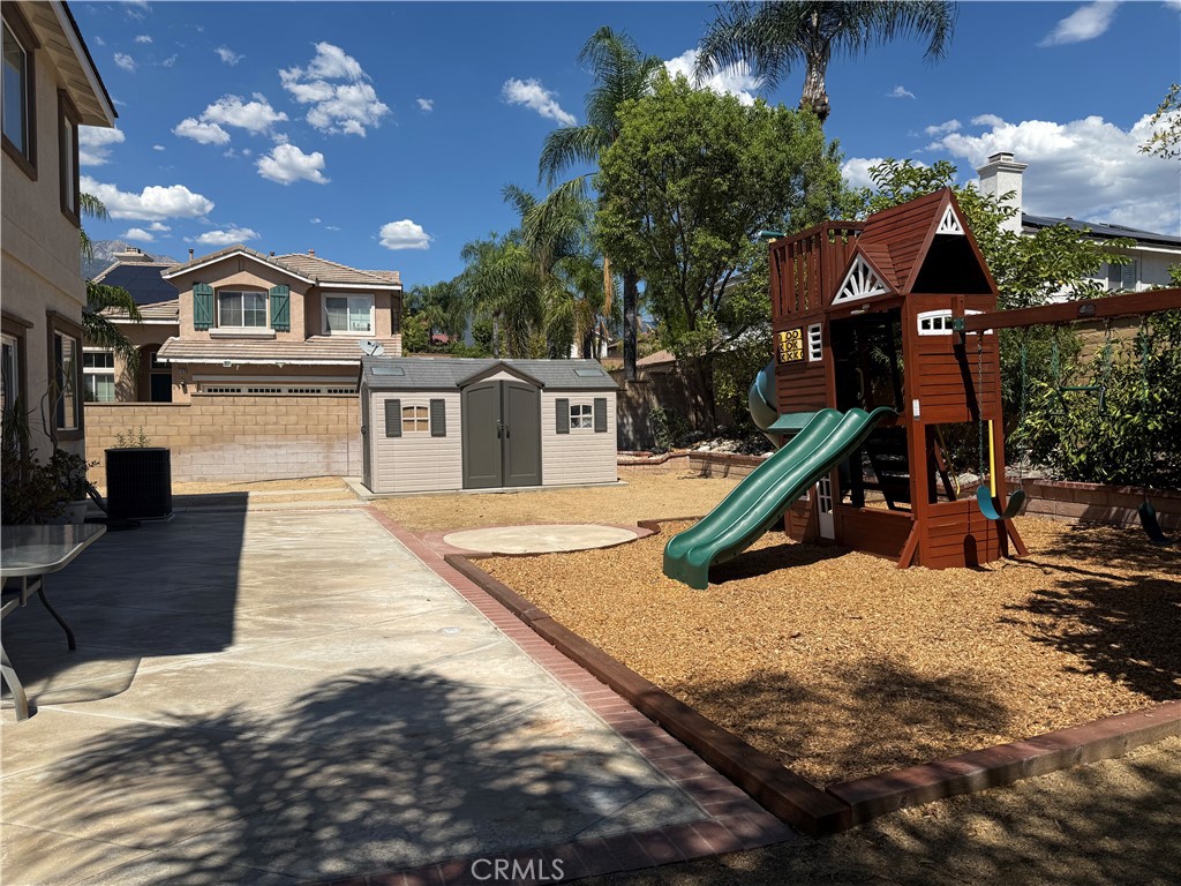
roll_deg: +0.7
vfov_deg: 56.8
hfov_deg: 71.6
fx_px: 819
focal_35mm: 24
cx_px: 590
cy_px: 443
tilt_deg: -1.8
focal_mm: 6.76
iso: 80
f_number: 1.78
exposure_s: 1/6173
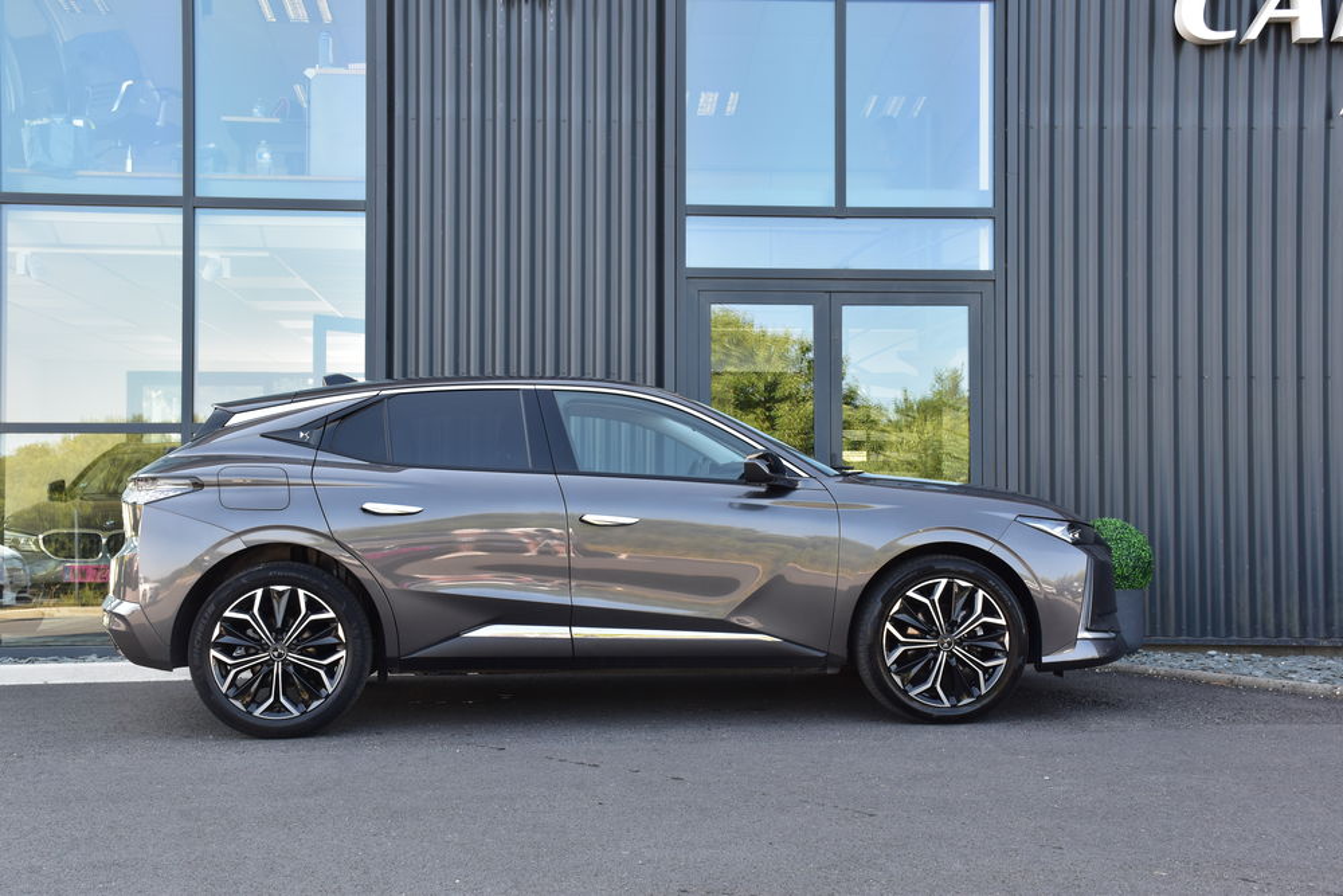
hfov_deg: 47.9
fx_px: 1511
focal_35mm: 40
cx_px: 672
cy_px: 448
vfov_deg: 33.0
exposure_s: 1/80
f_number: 8
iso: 400
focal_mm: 27
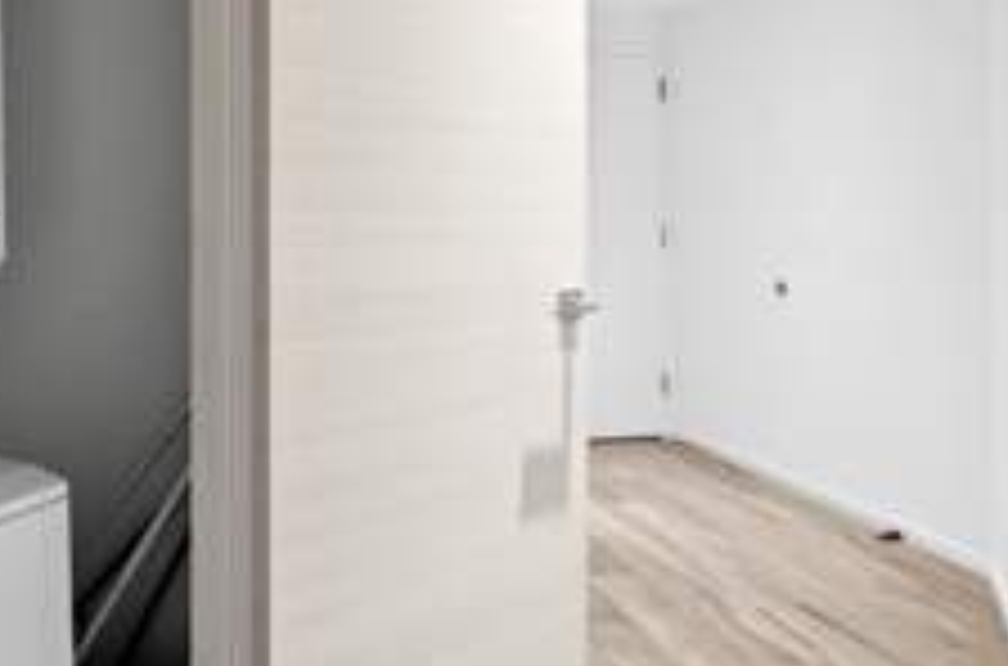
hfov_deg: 60.4
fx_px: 838
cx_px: 324
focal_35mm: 30
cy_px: 243
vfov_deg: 43.0
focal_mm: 14
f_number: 8
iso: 200
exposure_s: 1
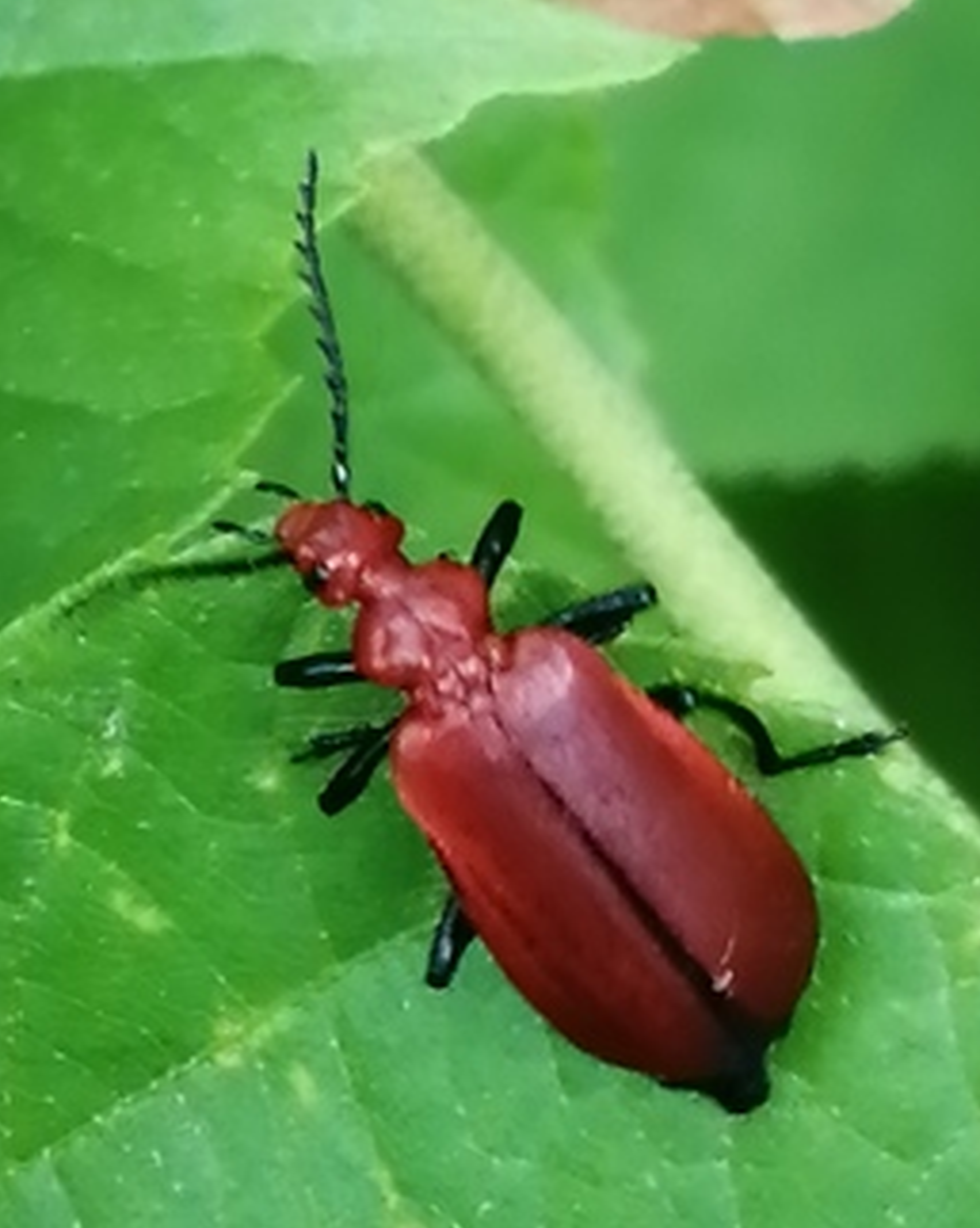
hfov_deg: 7.6
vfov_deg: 9.6
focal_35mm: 202
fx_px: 7334
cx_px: 503
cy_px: 328
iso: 100
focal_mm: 3.46
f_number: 1.8
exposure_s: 1/50
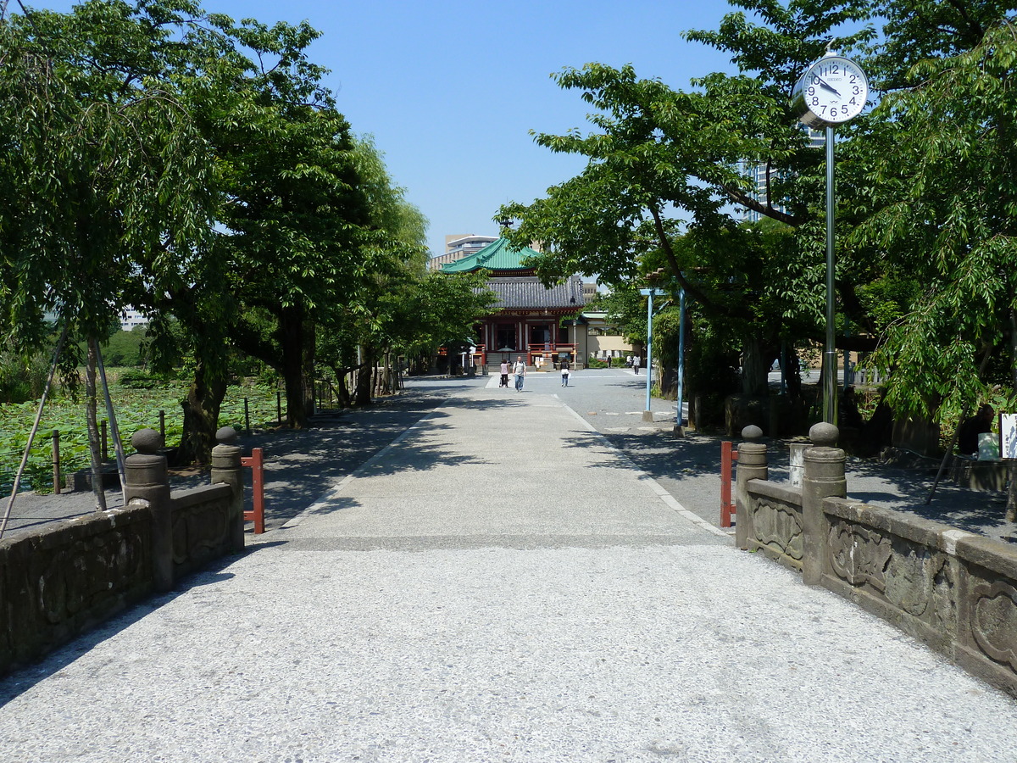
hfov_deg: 69.4
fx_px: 734
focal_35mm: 25
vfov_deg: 54.9
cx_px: 508
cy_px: 382
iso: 80
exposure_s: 1/400
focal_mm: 4.1
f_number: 4.5
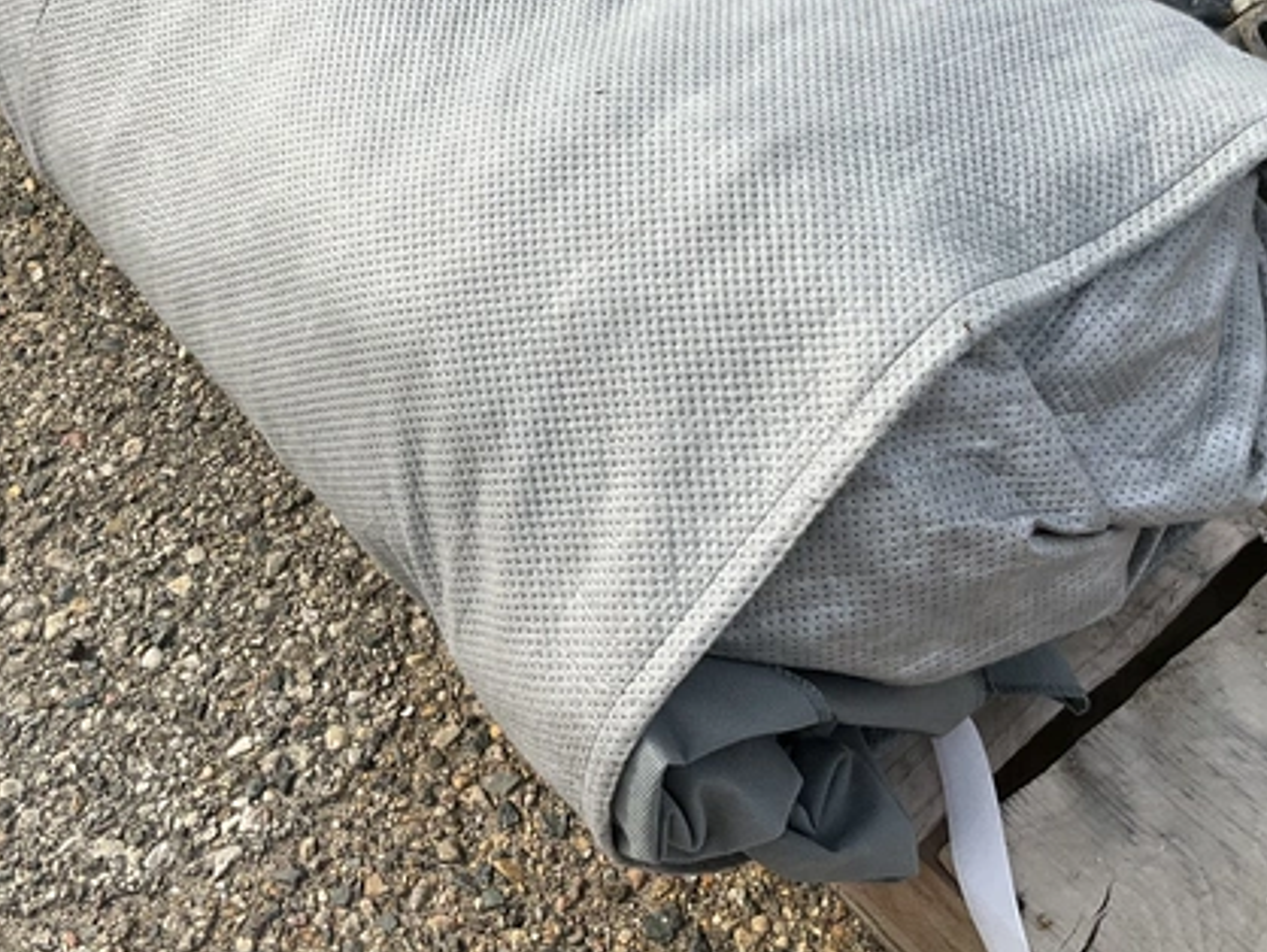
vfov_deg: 27.6
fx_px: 1904
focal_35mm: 52
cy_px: 208
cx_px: 530
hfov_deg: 36.7
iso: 25
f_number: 1.8
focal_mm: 3
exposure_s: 1/1121
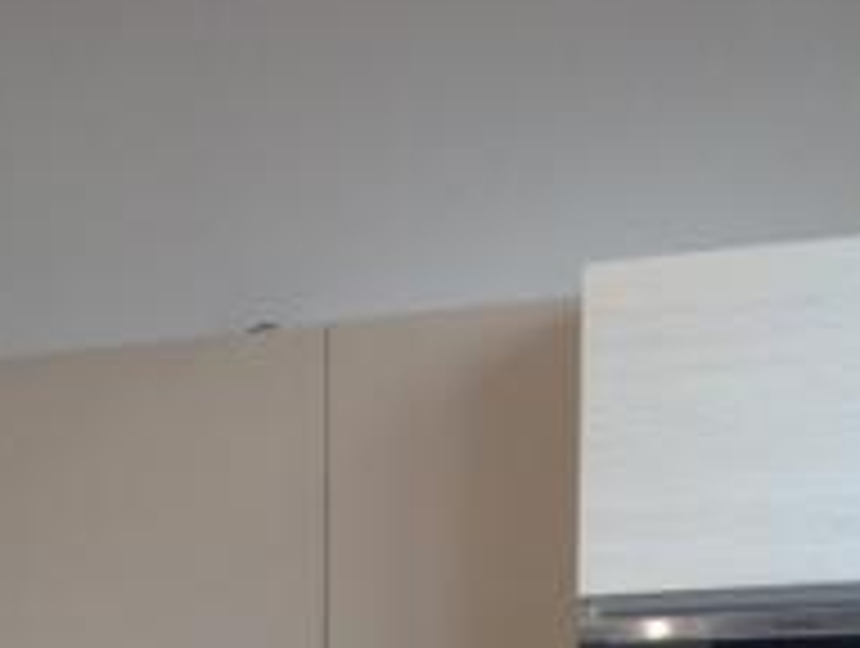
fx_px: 2912
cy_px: 1048
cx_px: -167
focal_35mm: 117
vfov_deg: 12.0
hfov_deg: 16.1
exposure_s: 1/40
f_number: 2.4
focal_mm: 4.28
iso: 50
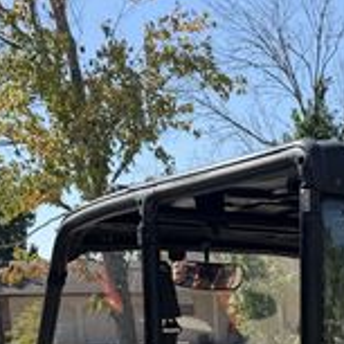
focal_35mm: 89
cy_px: 499
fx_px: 1001
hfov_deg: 18.5
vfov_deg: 17.7
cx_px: 409
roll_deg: +2.2
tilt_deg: -9.0
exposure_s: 1/2611
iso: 80
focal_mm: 6.76
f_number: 1.78
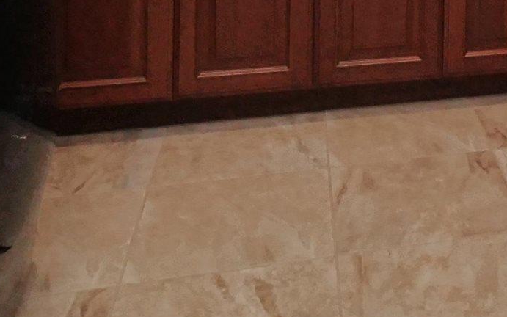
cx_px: 615
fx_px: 912
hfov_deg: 27.2
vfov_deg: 16.7
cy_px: -236
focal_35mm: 66
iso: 800
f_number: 5.6
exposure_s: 1/160
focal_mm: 7
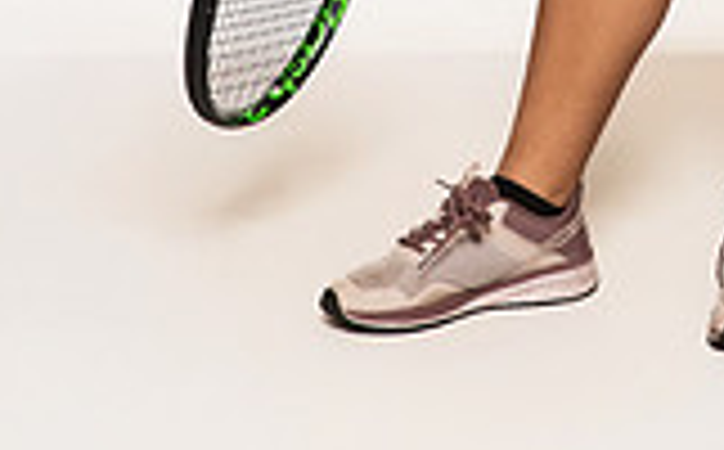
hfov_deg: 10.4
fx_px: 3939
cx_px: 661
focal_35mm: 200
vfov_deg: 6.3
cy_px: -544
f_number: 7.1
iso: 800
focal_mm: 70
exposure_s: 1/320
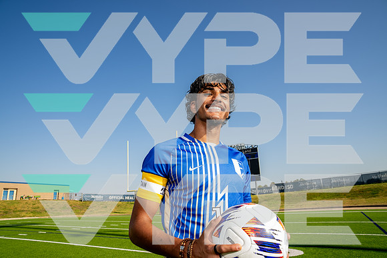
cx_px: 194
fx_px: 258
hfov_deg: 73.7
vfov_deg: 53.2
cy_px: 129
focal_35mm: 24
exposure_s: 1/125
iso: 50
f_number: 7.1
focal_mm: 24
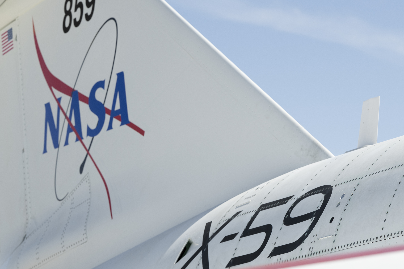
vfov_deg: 8.0
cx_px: 326
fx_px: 1930
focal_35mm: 172
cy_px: 153
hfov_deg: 11.9
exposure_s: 1/400
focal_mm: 105
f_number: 8
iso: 125
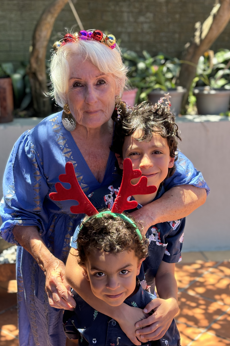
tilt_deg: -16.5
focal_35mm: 55
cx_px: 103
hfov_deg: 24.6
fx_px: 527
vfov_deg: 36.2
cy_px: 171
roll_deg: -1.2
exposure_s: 1/172
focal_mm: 5.96
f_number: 1.6
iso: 50
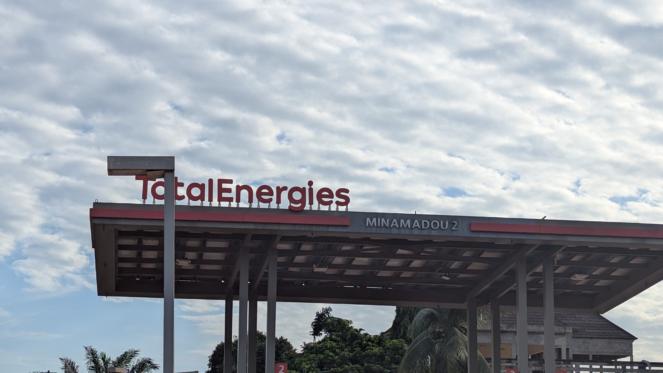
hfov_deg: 31.9
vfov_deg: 18.2
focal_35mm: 66
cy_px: 262
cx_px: 299
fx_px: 1160
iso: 45
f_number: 1.85
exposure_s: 1/2817
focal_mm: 6.81
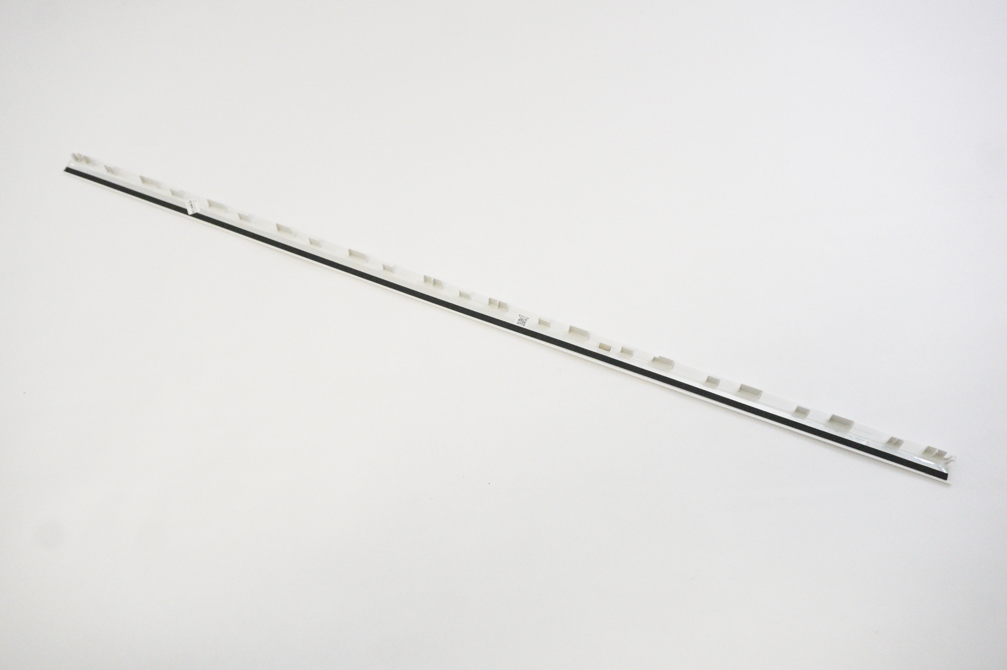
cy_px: 335
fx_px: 880
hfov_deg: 59.5
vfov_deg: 41.6
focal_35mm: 32
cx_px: 504
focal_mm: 21
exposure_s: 1/400
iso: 6400
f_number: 5.6
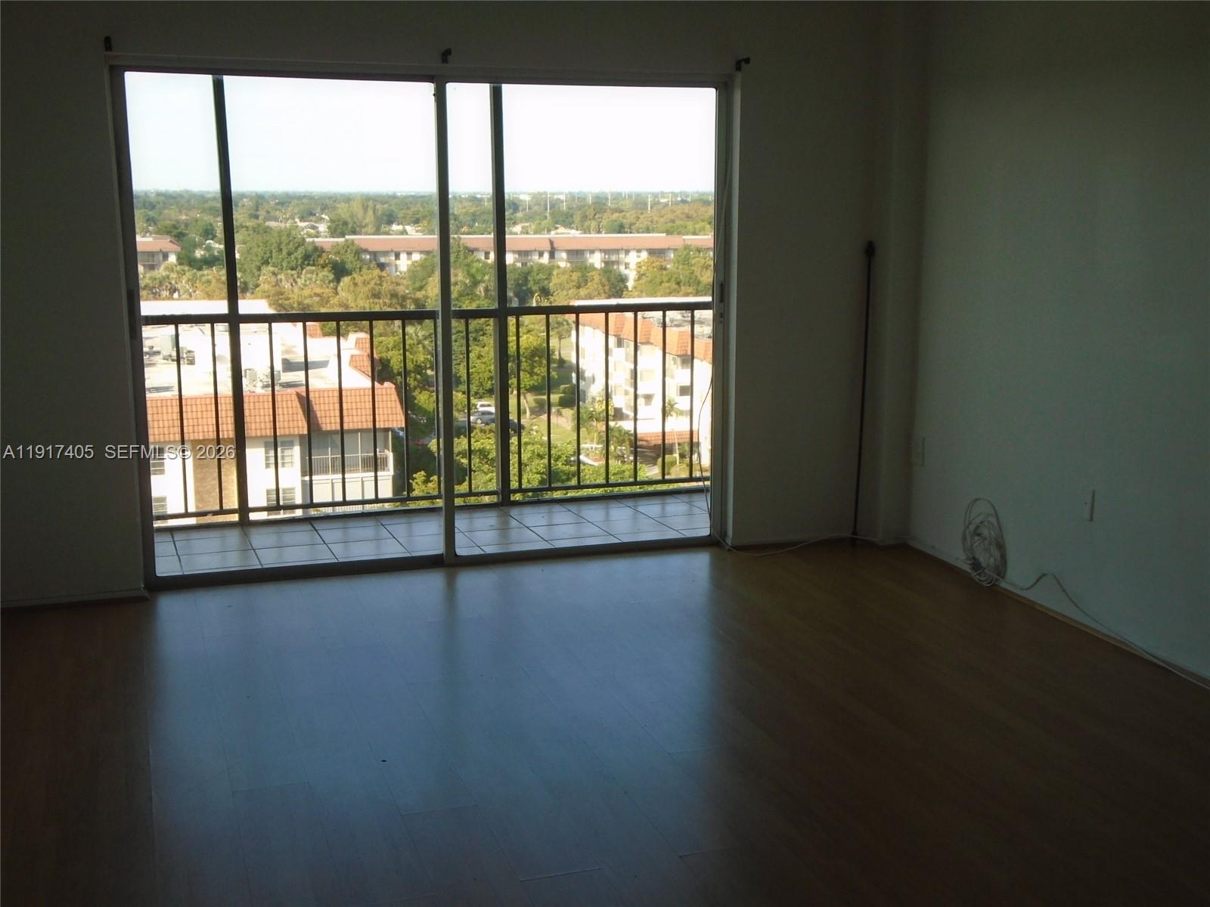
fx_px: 1468
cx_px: 605
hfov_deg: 44.8
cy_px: 454
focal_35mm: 42
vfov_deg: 34.3
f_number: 4.1
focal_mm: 7.4
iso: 100
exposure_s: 1/125
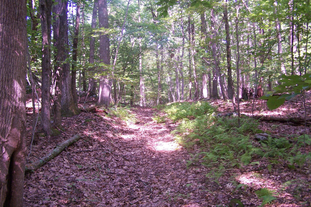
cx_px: 156
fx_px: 346
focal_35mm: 40
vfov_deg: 33.4
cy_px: 116
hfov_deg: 48.5
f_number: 2.8
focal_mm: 6.3
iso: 140
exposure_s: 1/30
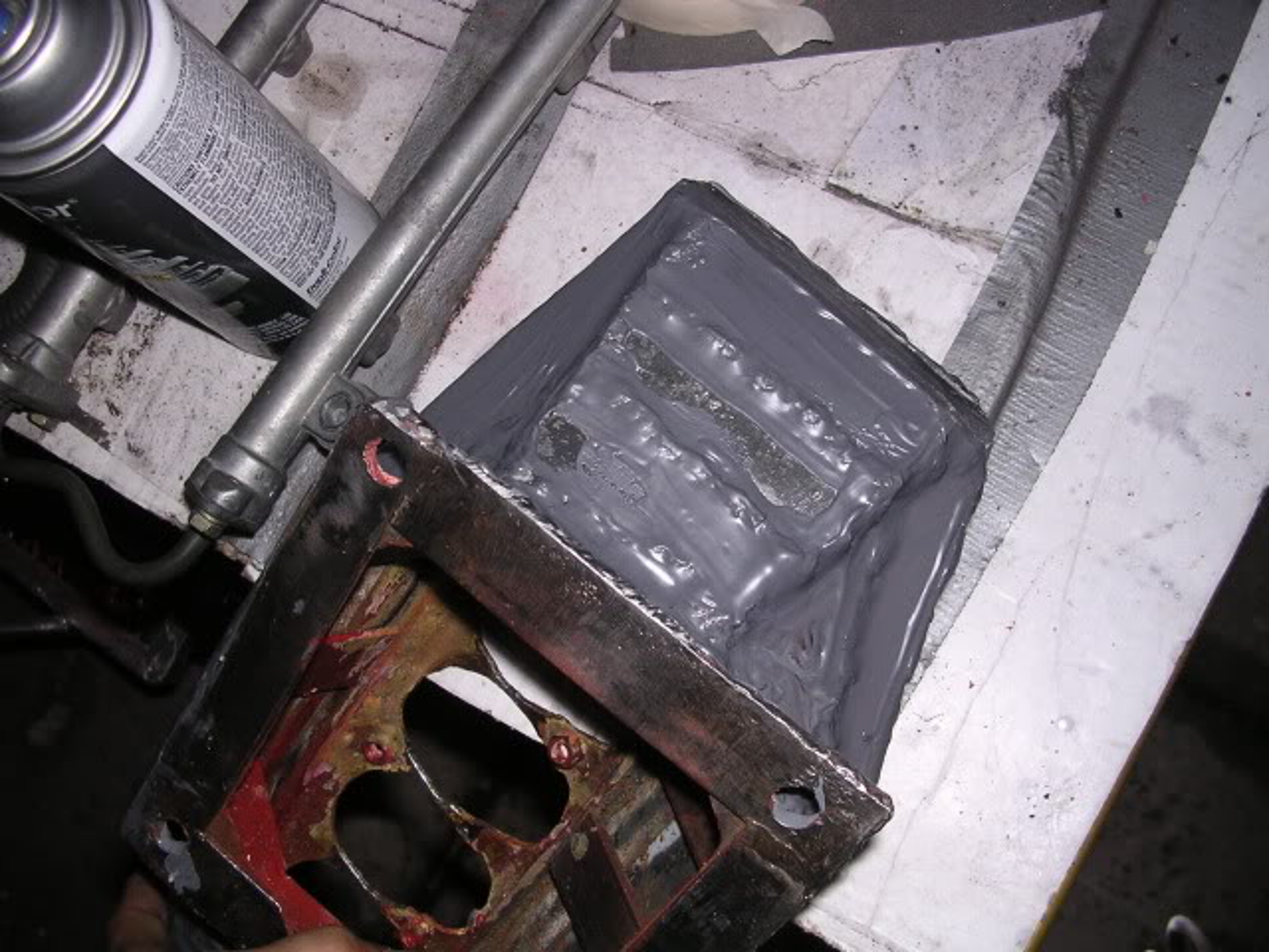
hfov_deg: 49.0
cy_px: 476
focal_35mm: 38
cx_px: 634
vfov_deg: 37.7
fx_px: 1393
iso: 100
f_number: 2.8
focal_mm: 5.8
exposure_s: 1/60.1
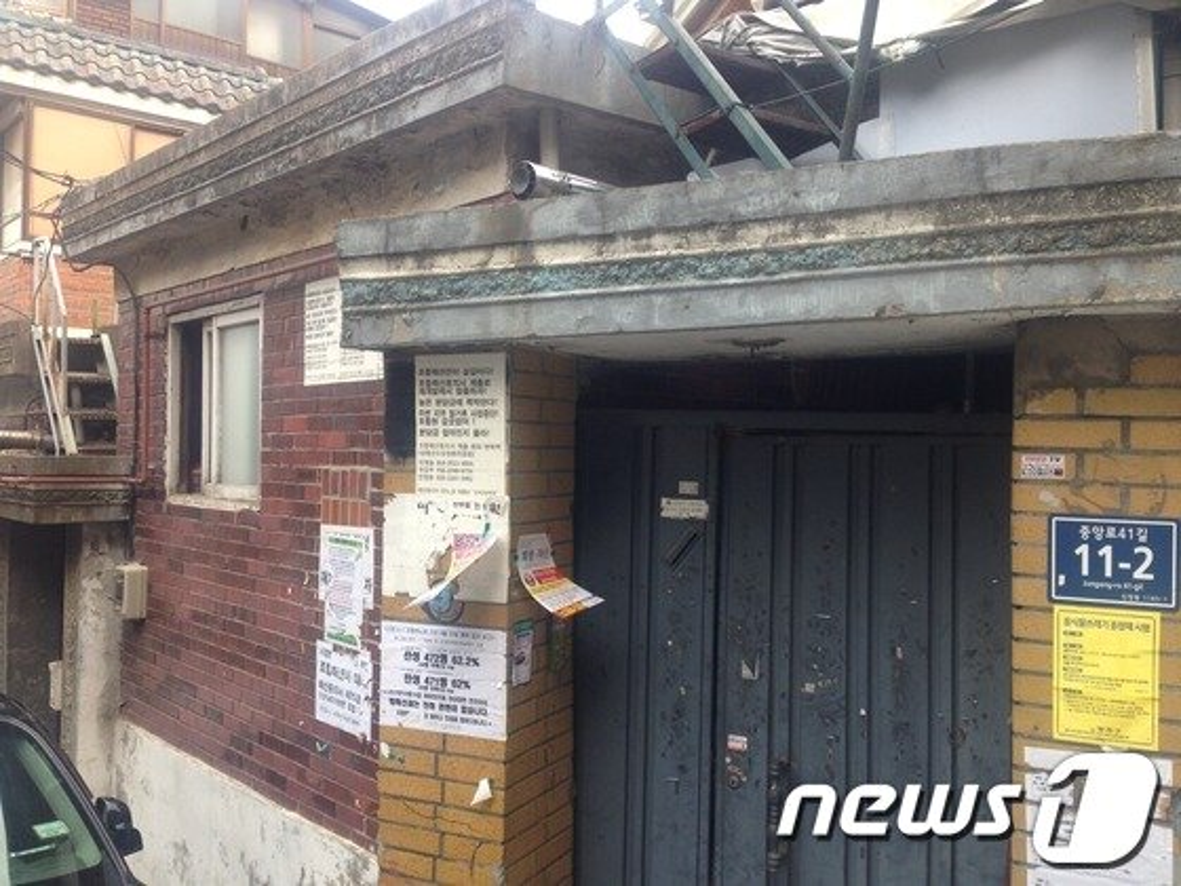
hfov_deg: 55.4
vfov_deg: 42.9
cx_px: 590
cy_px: 443
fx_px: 1126
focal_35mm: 33
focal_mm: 4.12
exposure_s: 1/204
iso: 50
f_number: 2.4
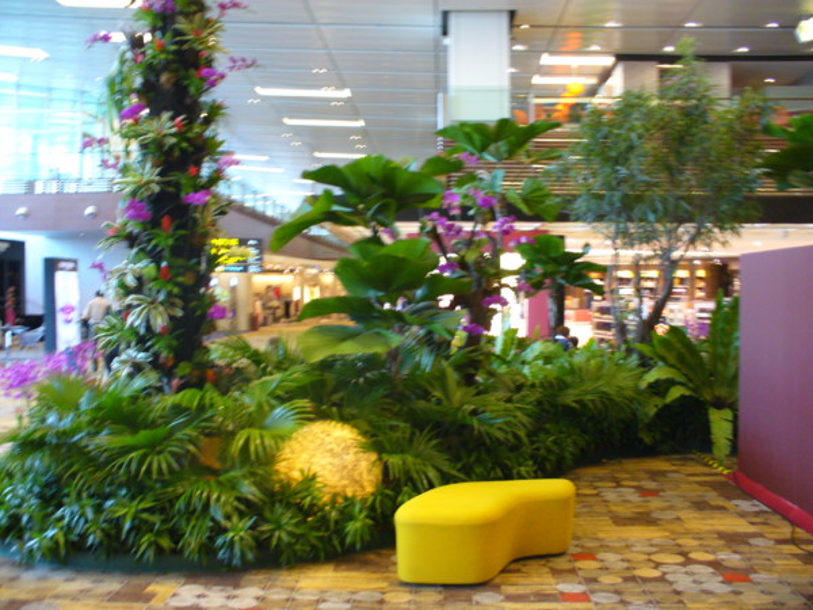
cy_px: 305
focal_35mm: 37
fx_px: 869
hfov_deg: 50.1
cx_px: 406
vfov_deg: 38.7
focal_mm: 6.1
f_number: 2.8
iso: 200
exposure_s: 1/20
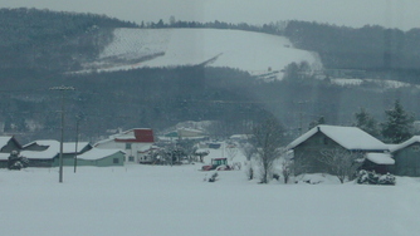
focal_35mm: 219
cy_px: 56
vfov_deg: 5.5
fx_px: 2439
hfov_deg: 9.8
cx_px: 186
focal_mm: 16.5
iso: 100
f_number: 5.1
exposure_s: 1/640
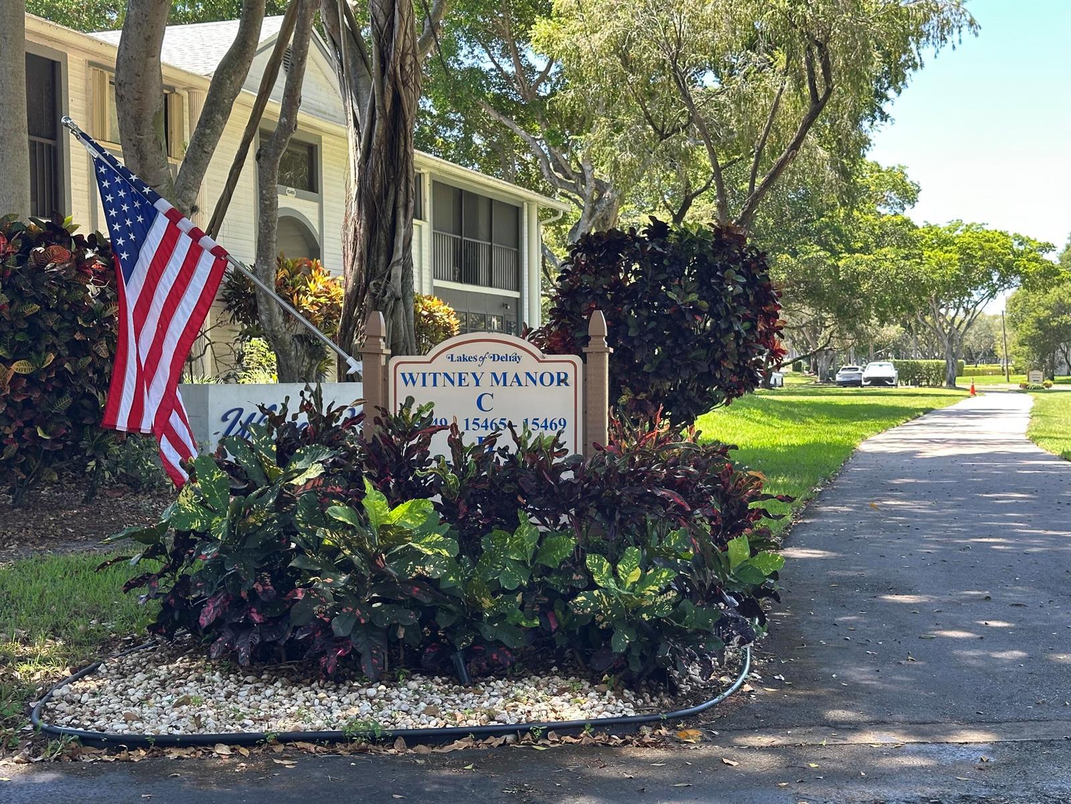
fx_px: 1485
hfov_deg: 39.7
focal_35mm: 48
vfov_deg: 30.3
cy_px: 402
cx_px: 536
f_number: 1.78
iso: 64
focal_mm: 6.86
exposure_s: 1/287
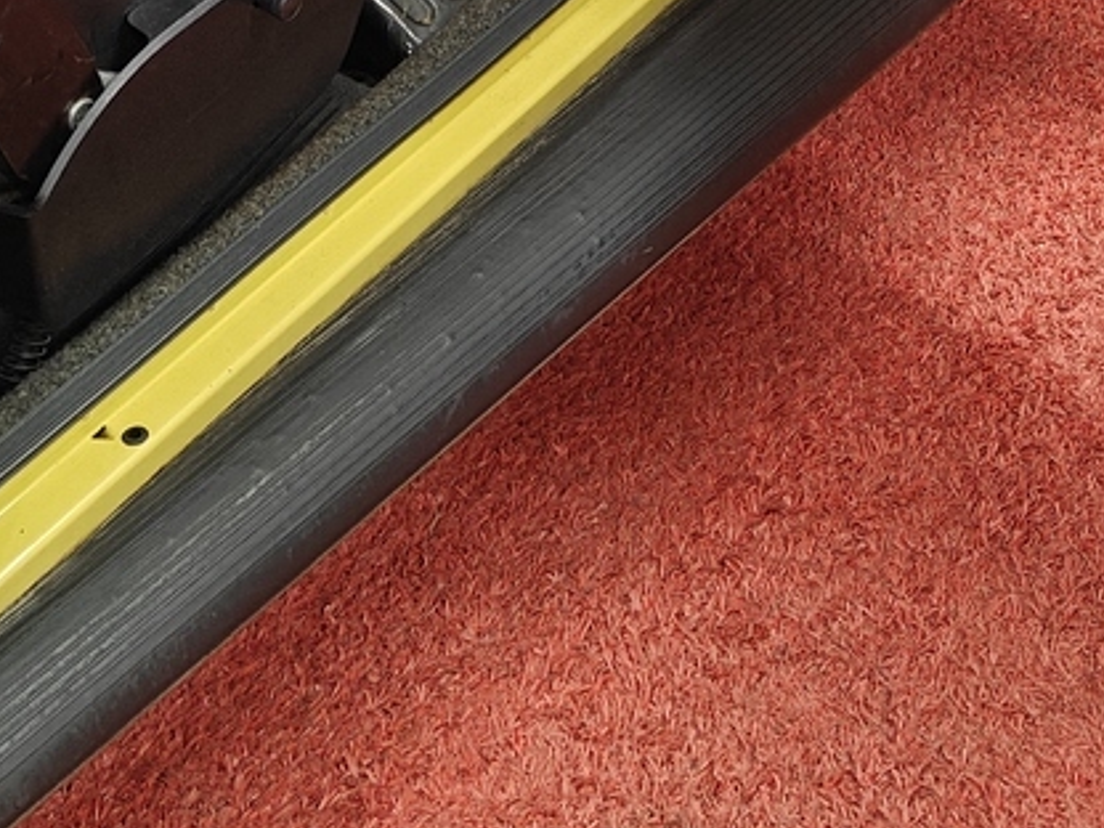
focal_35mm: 90
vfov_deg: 15.0
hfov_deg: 21.6
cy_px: -496
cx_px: 849
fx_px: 2870
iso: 80
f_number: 1.8
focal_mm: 5.59
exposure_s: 1/57
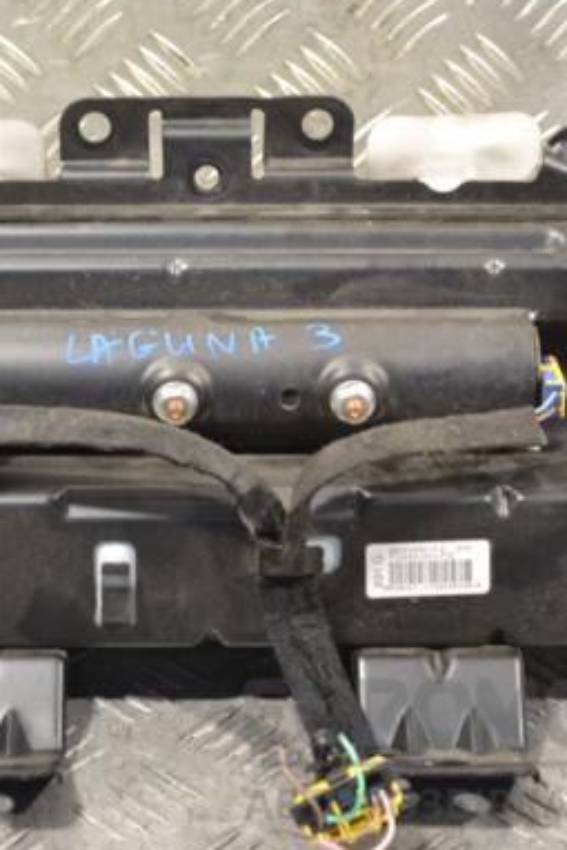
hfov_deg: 12.1
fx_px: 2667
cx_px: 202
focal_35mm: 113
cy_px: 416
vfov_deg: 18.1
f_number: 7.1
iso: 3200
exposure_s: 1/200
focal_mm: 48
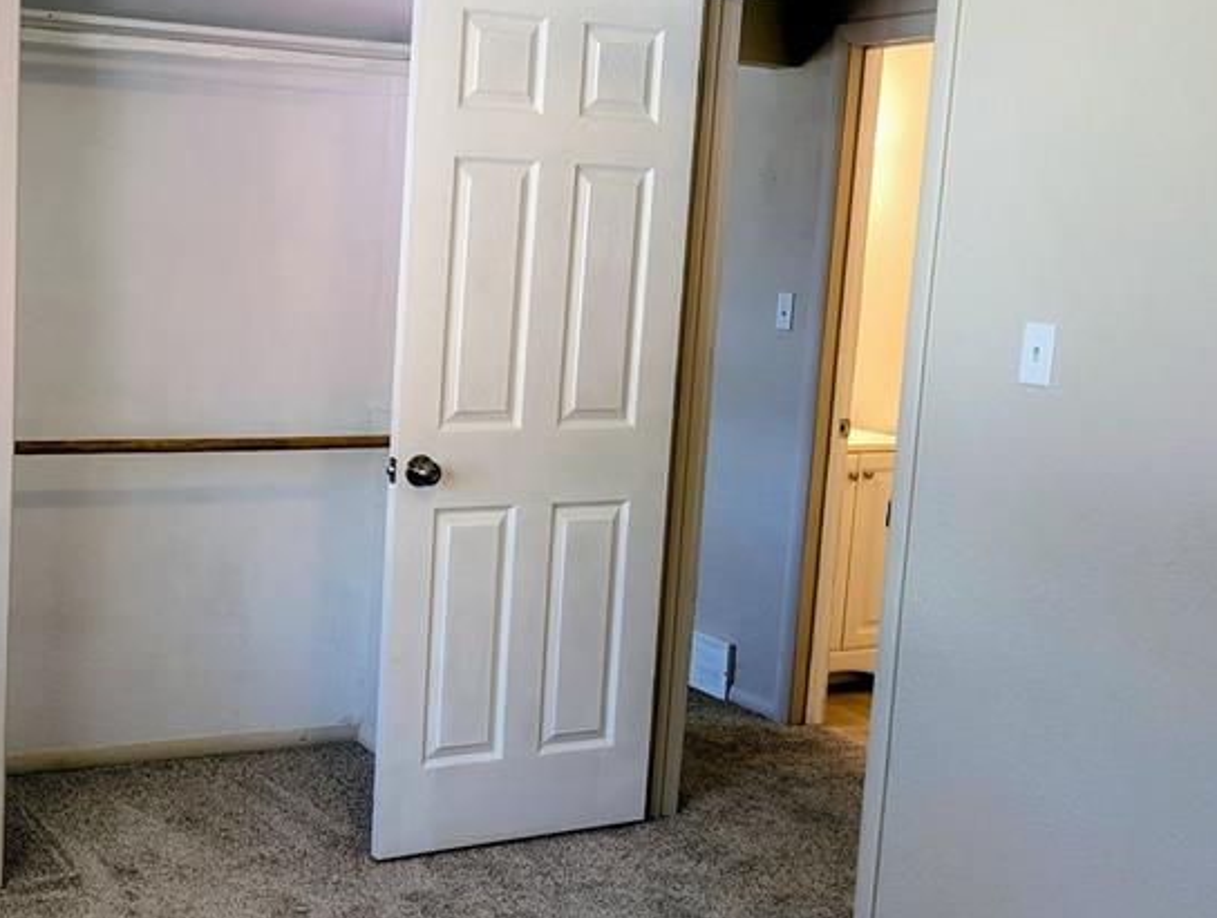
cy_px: 455
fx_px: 1585
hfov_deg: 40.5
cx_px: 271
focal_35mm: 45
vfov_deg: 32.3
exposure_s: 1/24
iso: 35
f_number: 1.68
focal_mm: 6.9
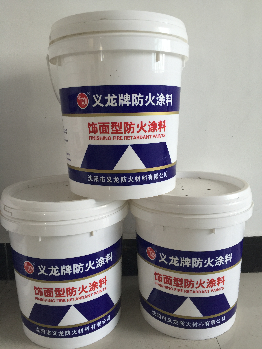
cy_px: 174
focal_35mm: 29
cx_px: 131
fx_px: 293
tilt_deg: -13.8
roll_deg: +0.8
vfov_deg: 61.7
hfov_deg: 48.2
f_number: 2.2
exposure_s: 1/30
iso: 32
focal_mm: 4.15
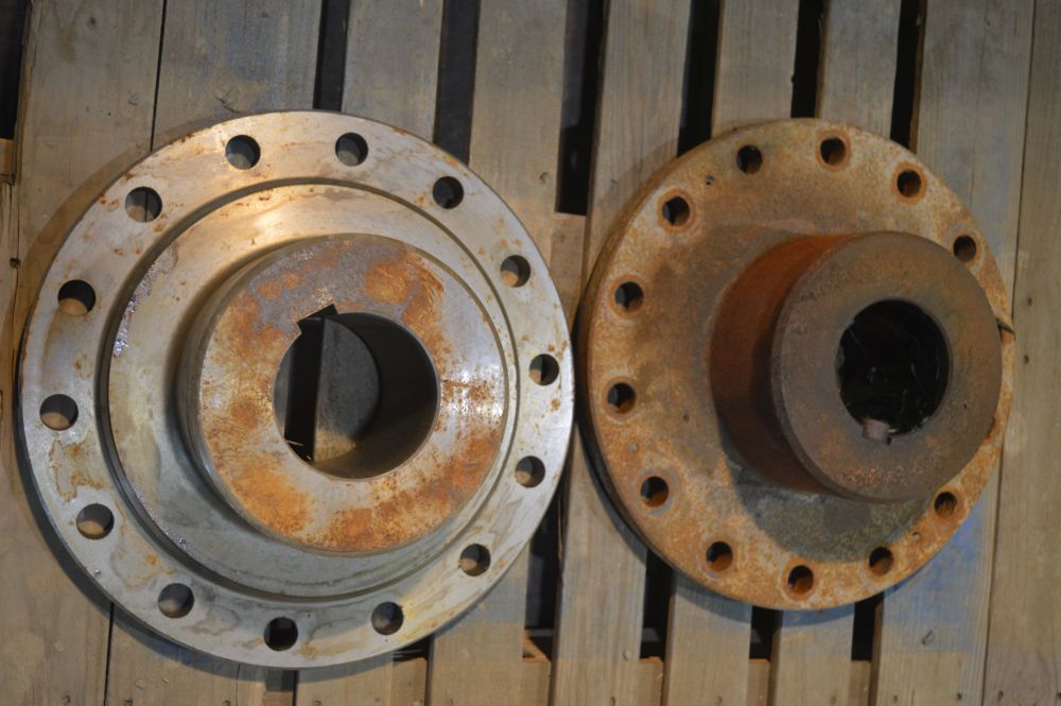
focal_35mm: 46
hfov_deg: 42.4
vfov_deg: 28.9
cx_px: 530
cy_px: 353
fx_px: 1369
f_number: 4.2
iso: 400
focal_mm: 31
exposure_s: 1/25
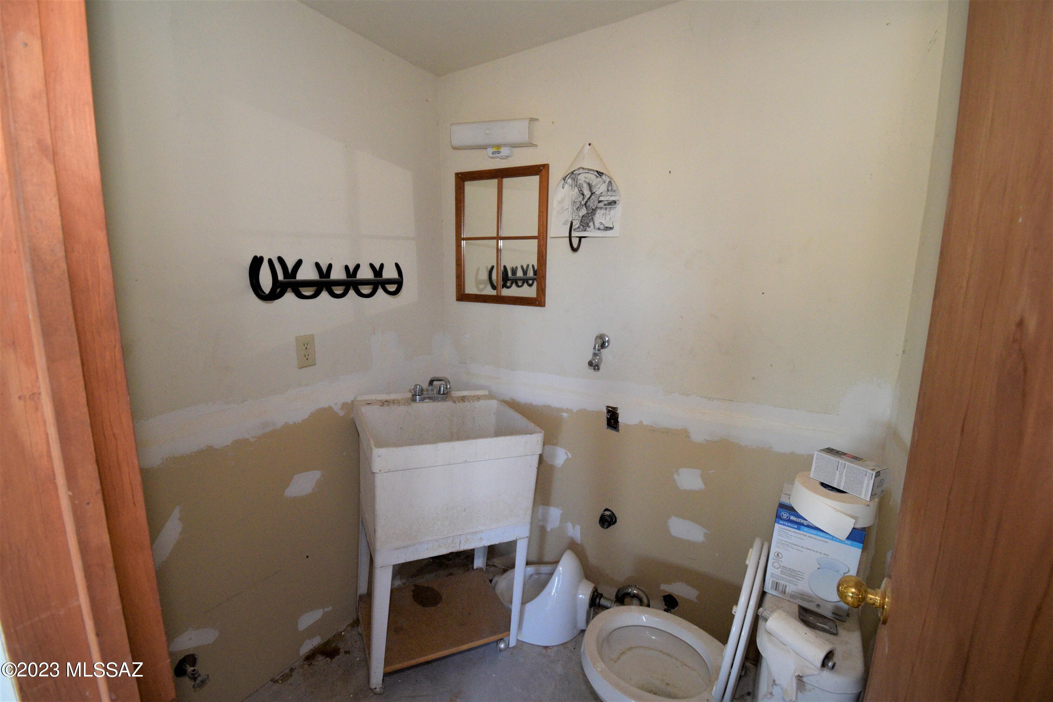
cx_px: 526
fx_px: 439
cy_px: 351
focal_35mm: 15
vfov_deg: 77.3
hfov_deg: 100.4
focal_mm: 10
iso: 1600
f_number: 6.3
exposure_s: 1/60
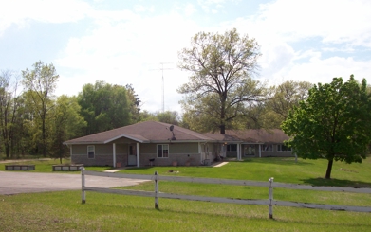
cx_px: 183
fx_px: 395
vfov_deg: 32.8
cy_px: 116
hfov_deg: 50.4
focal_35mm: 39
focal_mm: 6
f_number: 4.8
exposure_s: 1/1133
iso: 80
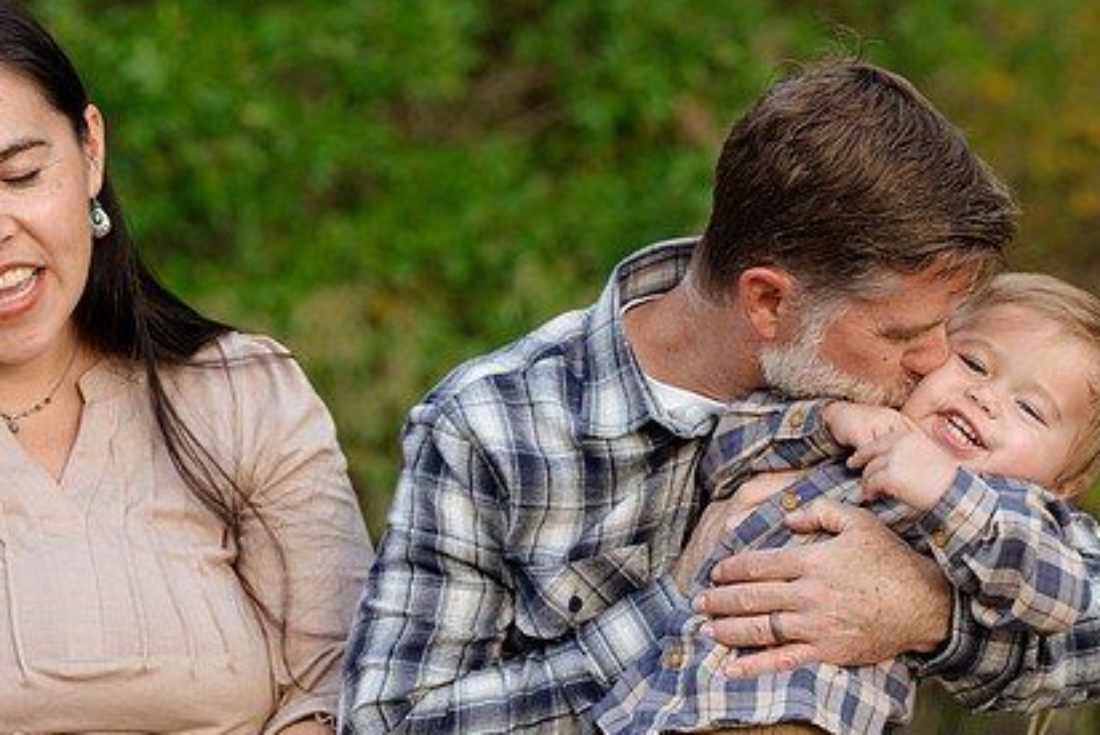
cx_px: 726
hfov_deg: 12.7
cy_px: 351
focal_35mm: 162
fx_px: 4951
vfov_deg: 8.5
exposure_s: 1/200
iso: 640
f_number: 5.6
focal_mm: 115
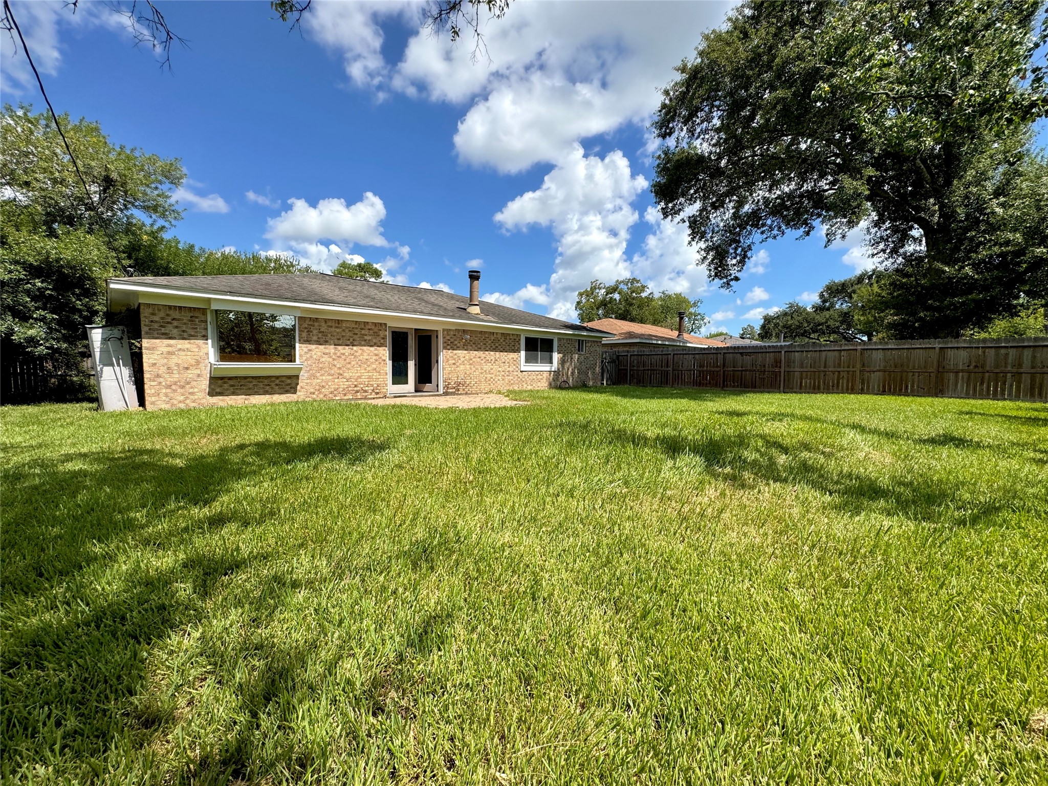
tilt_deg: -4.3
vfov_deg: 85.7
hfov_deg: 102.1
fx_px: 424
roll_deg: -0.7
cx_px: 524
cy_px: 393
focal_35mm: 14
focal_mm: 2.22
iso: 50
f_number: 2.2
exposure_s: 1/2273
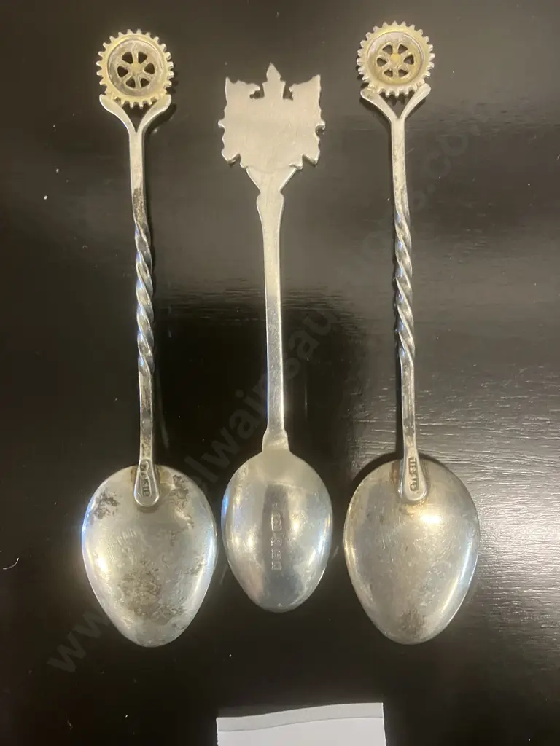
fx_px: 604
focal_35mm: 28
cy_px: 373
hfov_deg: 49.7
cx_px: 280
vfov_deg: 63.4
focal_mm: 3.99
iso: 320
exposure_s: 1/25
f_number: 1.8
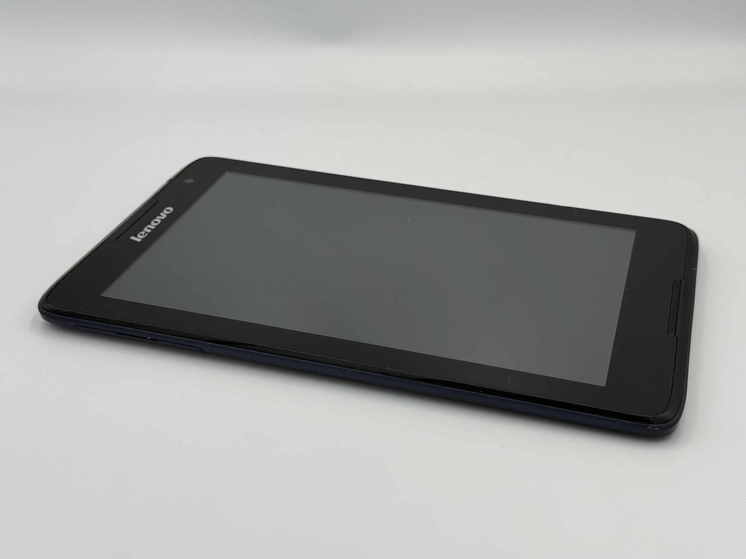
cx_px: 373
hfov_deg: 39.7
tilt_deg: -29.7
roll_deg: +0.5
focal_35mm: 48
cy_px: 280
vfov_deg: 30.3
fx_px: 1034
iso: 100
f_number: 1.78
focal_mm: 6.76
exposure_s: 1/762
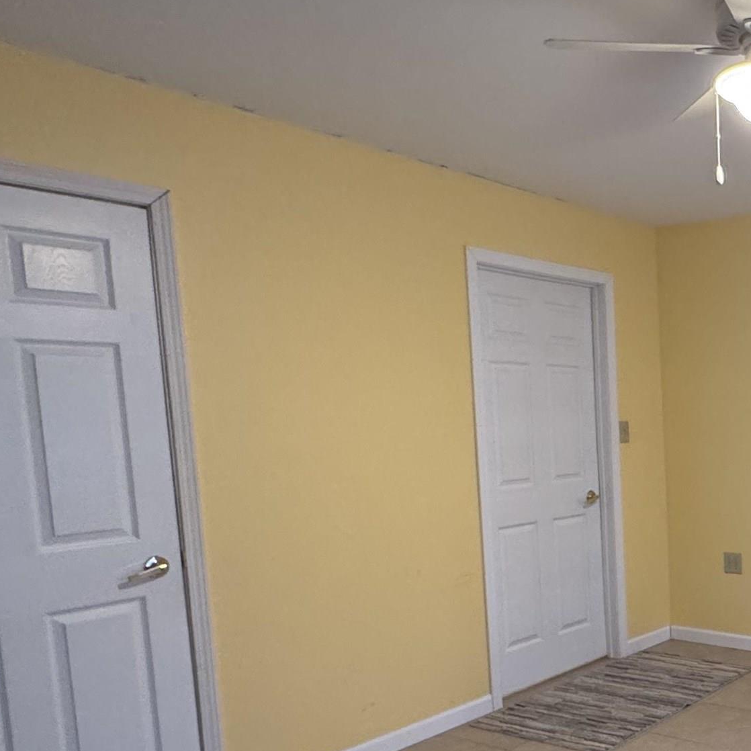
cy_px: 497
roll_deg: +1.9
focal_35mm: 34
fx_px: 835
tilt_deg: -7.6
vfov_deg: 47.7
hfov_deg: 39.8
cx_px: 820
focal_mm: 2.22
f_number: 2.2
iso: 400
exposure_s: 1/60
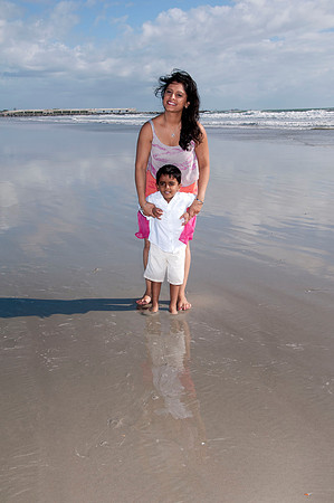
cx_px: 167
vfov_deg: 46.4
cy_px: 252
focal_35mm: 42
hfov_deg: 31.8
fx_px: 586
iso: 100
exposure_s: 1/250
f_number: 11
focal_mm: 28
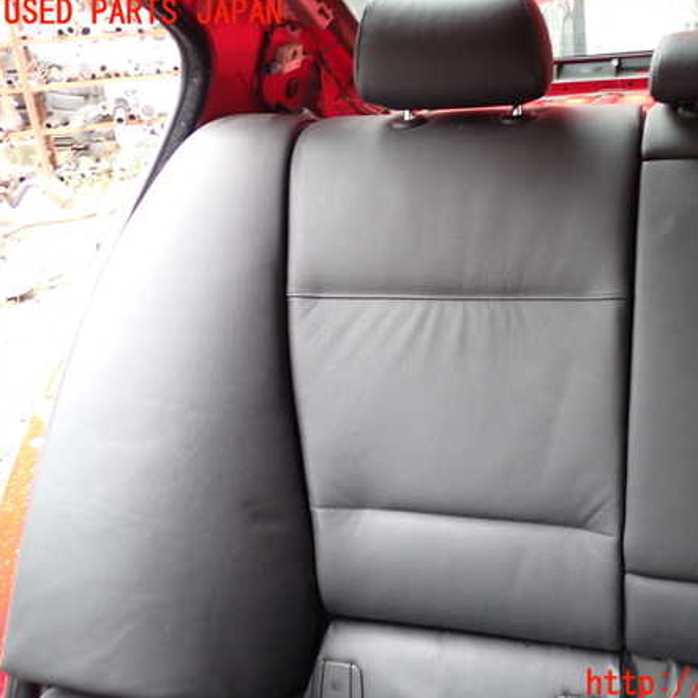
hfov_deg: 45.3
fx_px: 821
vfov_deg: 46.0
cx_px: 469
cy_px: 349
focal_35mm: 36
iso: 200
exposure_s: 1/50
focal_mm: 5.4
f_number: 2.3
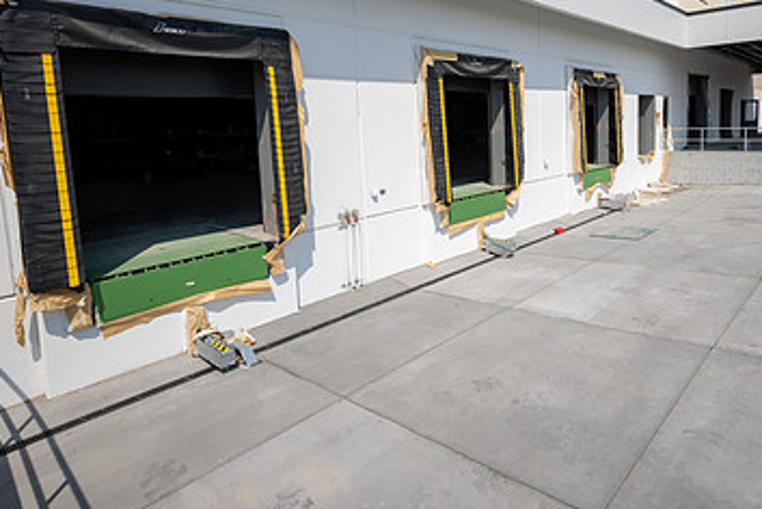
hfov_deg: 75.1
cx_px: 462
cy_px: 171
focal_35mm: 23
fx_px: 487
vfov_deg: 54.1
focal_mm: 14
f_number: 11
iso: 100
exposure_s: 1/400
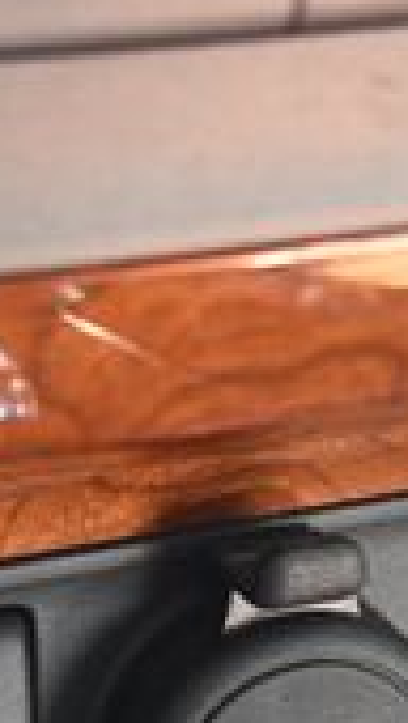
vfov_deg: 11.7
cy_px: 761
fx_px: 3471
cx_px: 119
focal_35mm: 181
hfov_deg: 6.7
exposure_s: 1/100
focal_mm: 31
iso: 3200
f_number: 4.2
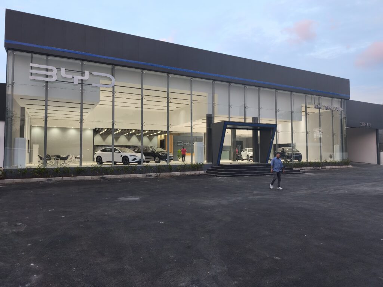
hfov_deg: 73.9
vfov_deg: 58.9
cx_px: 192
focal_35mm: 23
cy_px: 144
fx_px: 254
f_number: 1.6
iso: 200
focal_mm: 6.57
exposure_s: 1/100
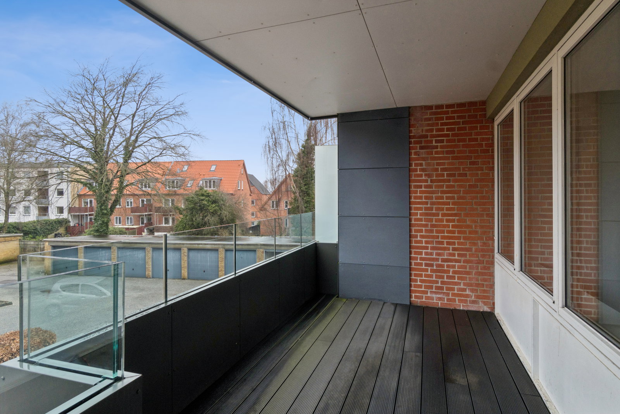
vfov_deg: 63.2
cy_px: 207
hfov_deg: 85.4
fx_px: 336
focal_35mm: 20
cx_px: 310
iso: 400
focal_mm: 13
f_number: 8
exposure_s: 1/80
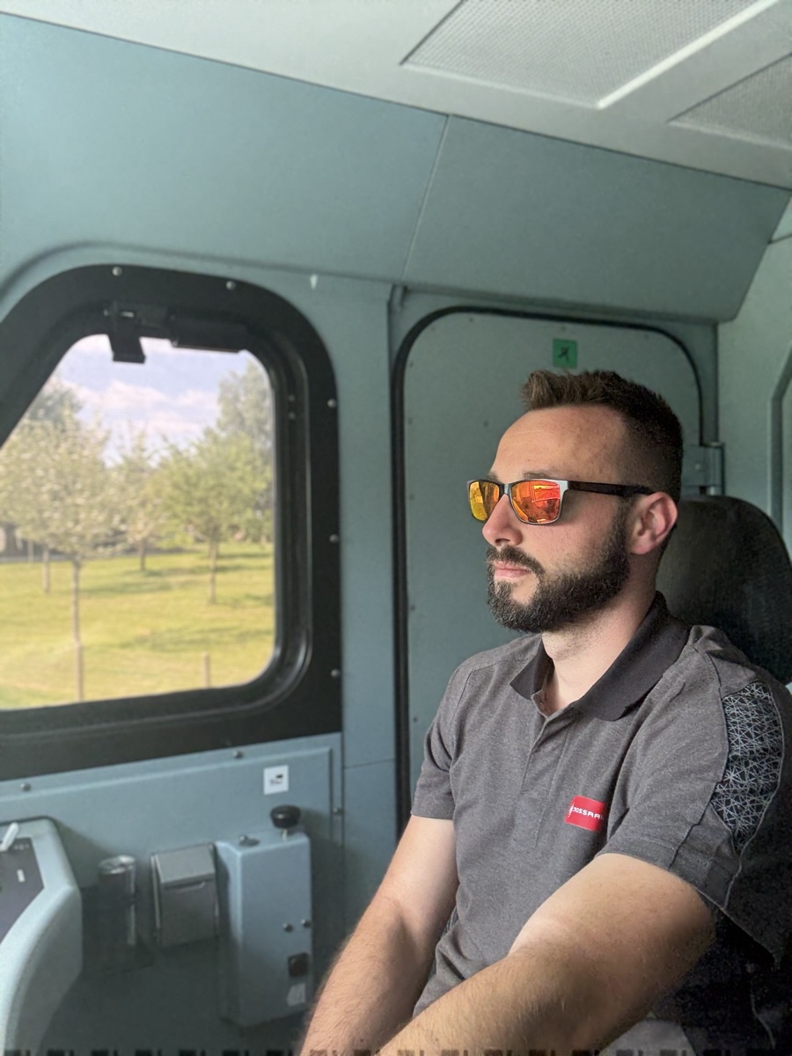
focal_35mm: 30
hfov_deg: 46.8
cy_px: 528
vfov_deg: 60.0
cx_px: 396
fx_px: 915
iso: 80
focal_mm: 2.69
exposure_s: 1/65
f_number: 1.9
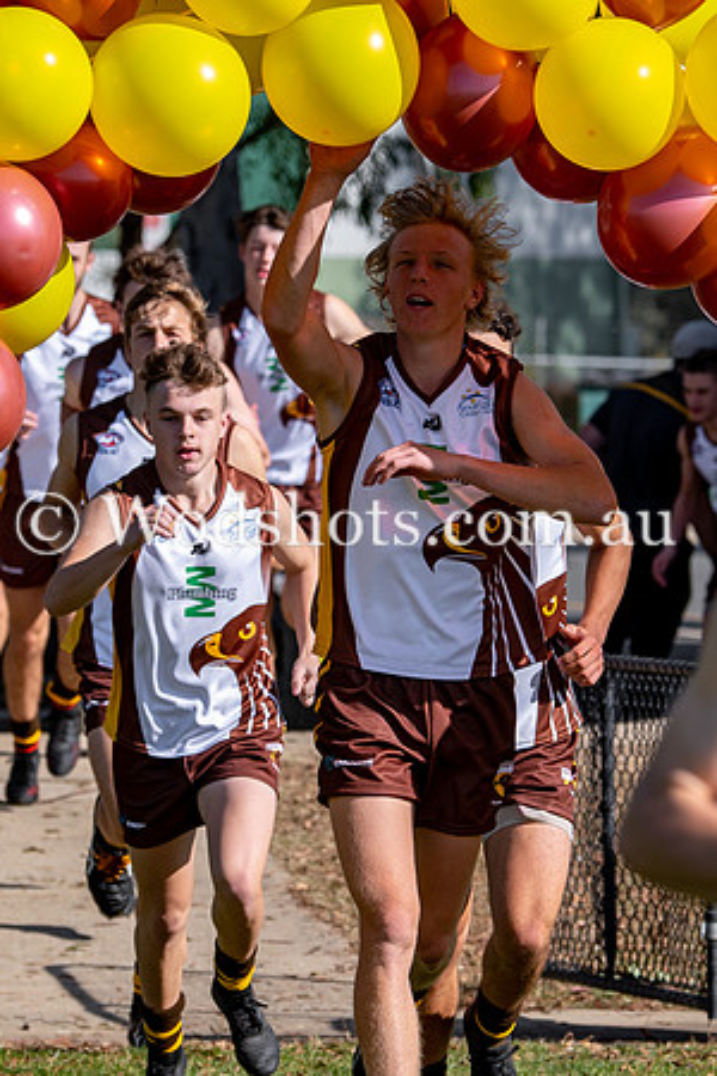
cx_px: 418
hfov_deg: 3.8
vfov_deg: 5.7
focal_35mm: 364
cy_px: 532
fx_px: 10883
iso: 100
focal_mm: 120
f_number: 4.5
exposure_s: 1/1000
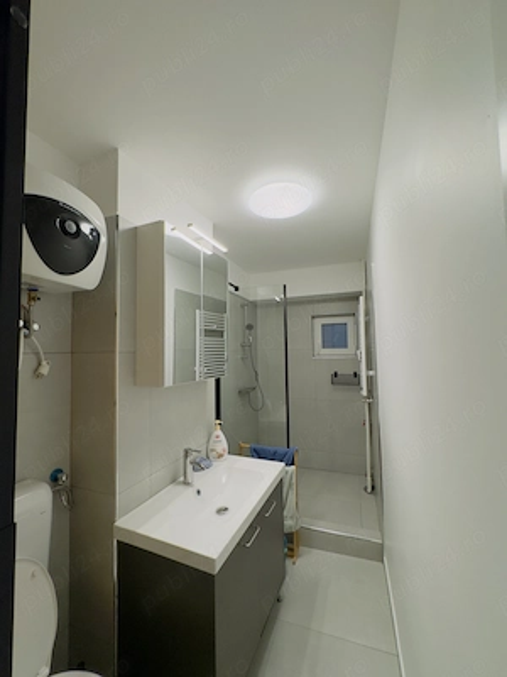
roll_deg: +0.6
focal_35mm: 14
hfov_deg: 85.7
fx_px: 273
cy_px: 338
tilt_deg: +2.3
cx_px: 254
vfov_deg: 102.1
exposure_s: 1/100
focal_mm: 2.22
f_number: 2.2
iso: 50
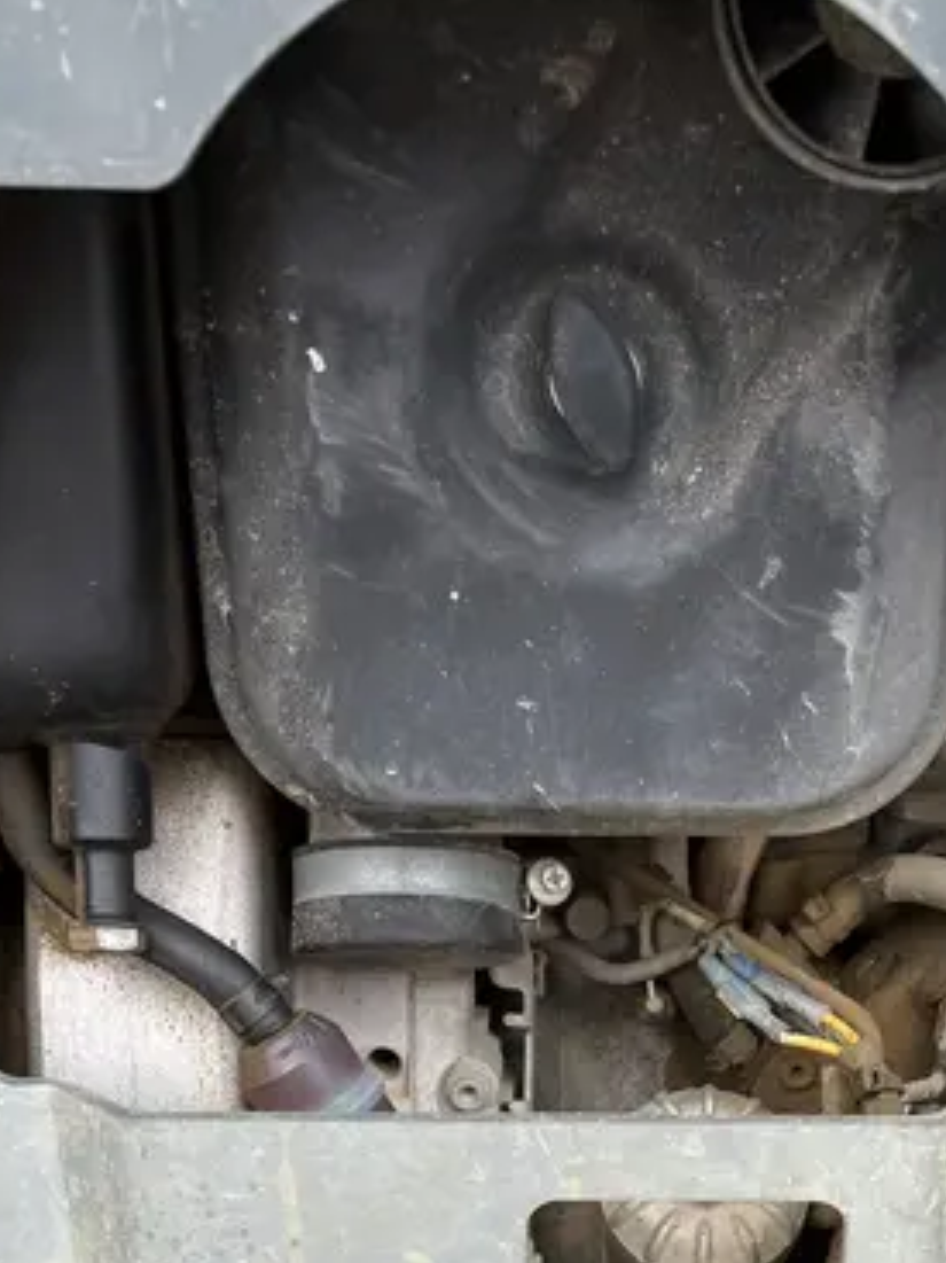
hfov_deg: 27.7
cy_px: 1223
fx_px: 1896
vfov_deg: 34.0
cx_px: 674
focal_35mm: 52
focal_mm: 5.1
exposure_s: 1/105
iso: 125
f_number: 1.6
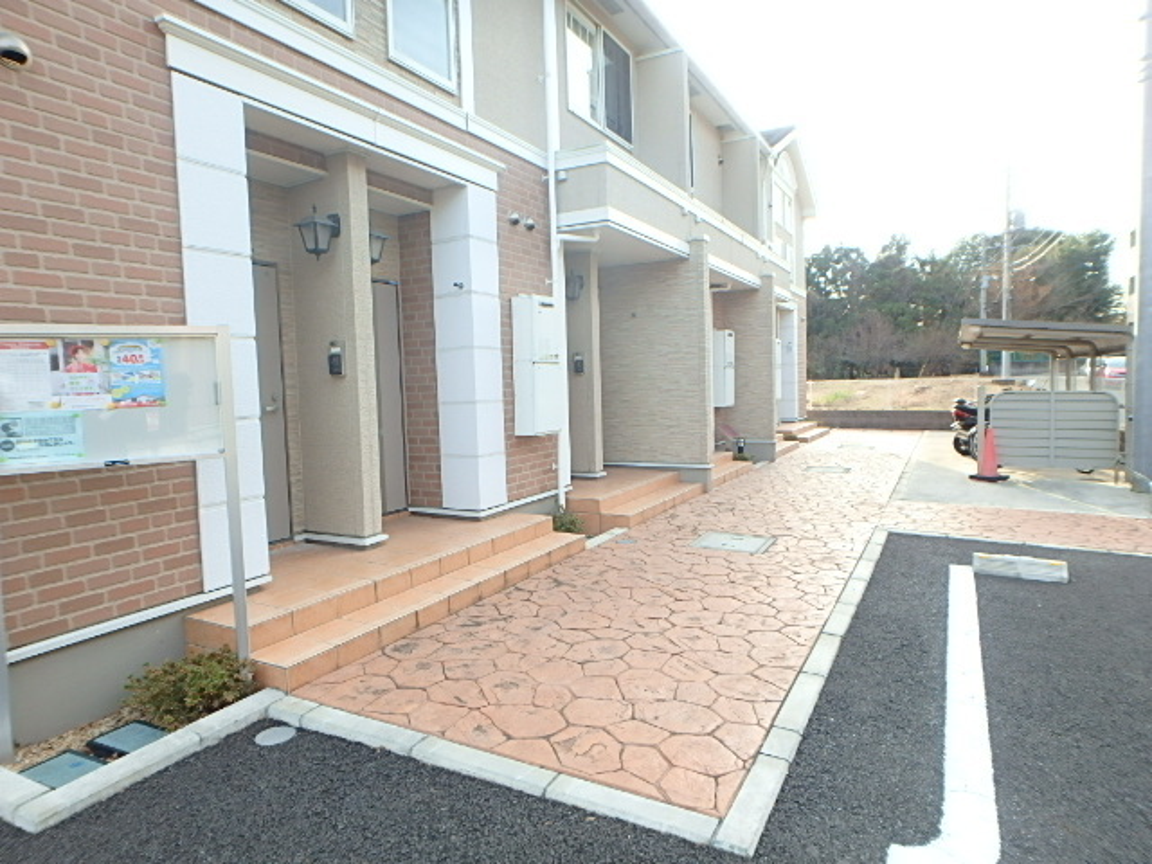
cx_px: 576
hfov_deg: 79.0
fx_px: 699
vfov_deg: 63.4
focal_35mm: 21
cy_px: 432
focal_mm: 3.7
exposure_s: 1/80
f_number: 3.5
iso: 125
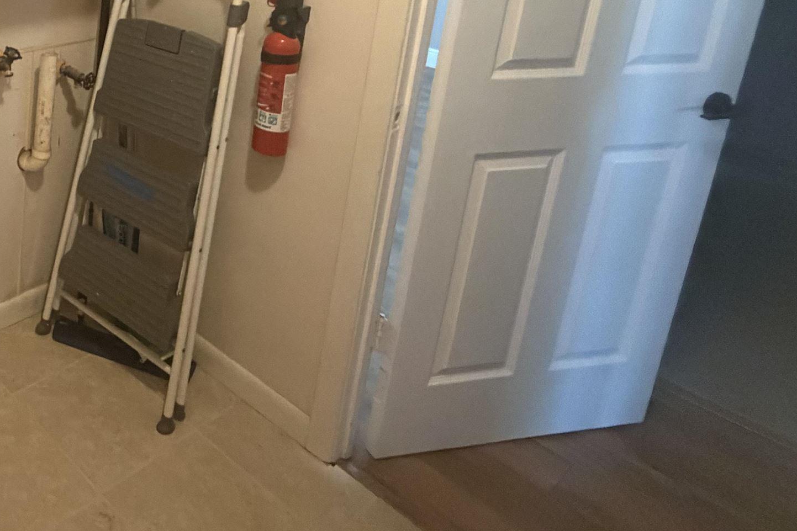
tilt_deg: -11.9
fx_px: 686
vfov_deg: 37.4
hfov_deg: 47.1
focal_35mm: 31
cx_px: -44
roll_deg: -0.5
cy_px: -11
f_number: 2.2
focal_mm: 2.22
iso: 800
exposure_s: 1/60
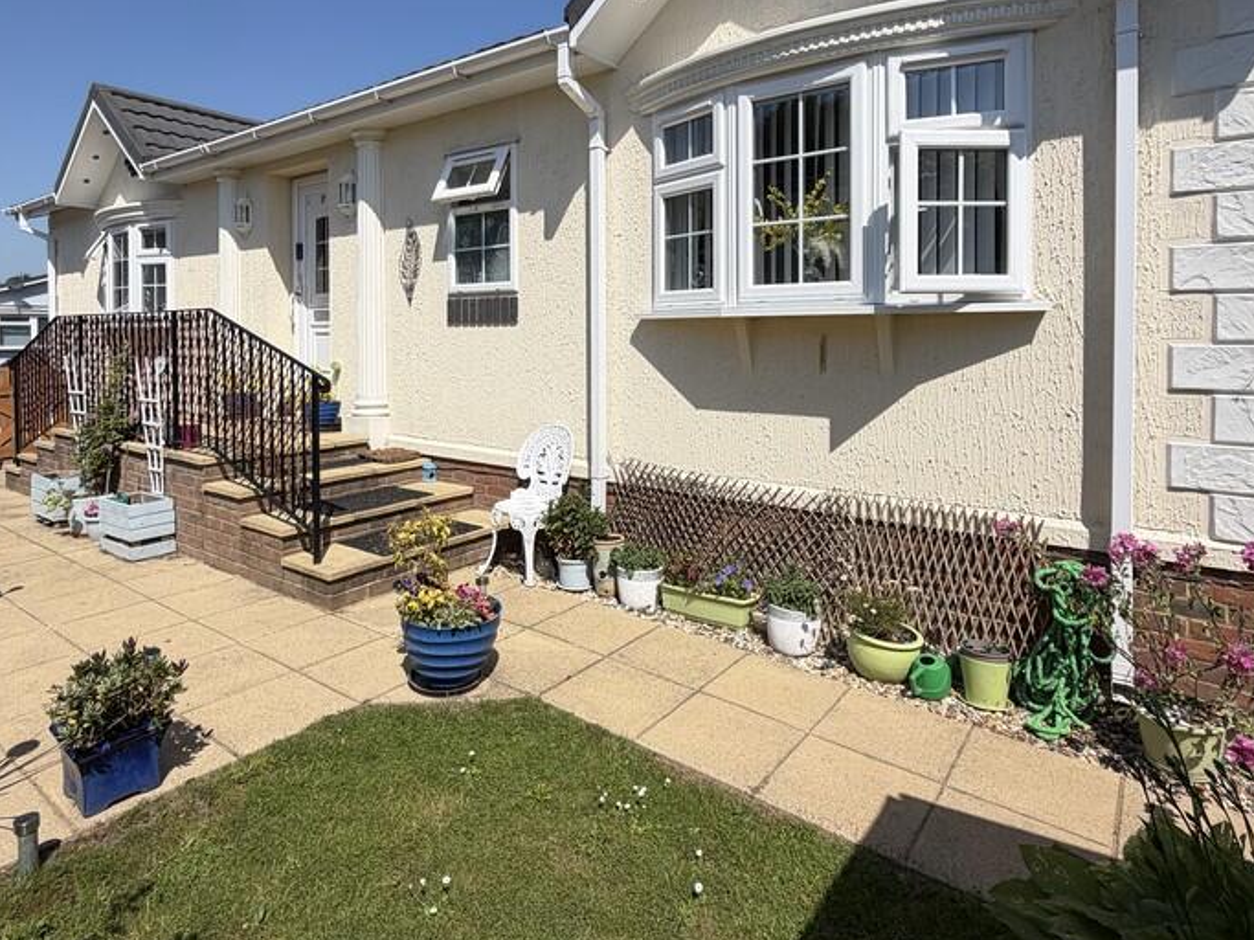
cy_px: 345
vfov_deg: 62.4
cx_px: 599
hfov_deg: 79.0
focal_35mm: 21
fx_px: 761
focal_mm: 2.22
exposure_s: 1/1312
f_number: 2.2
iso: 20
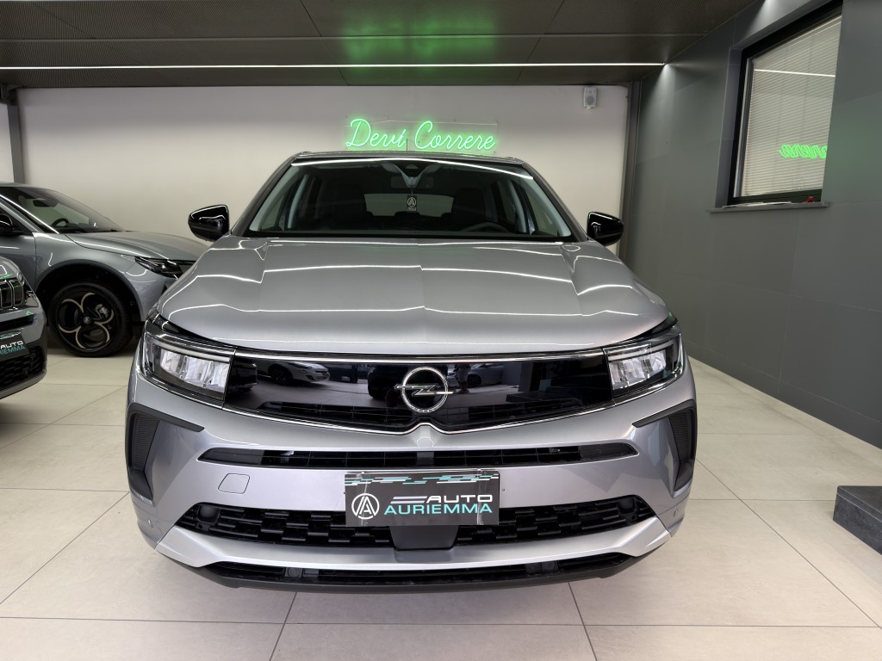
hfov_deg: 71.6
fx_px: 612
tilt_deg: -10.1
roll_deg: -1.4
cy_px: 330
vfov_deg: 56.8
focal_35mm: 24
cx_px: 441
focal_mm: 6.76
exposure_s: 1/50
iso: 160
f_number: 1.78
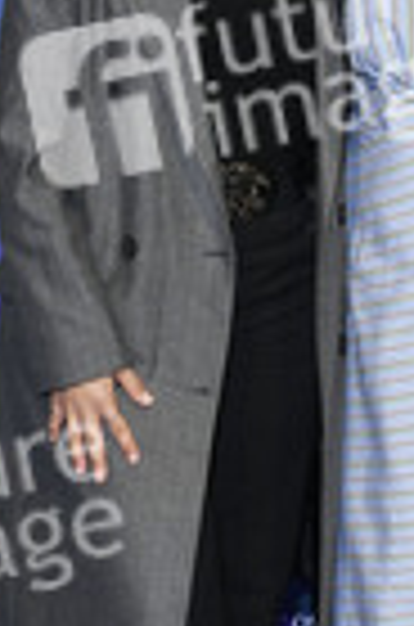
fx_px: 1699
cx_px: 382
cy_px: 306
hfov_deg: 13.8
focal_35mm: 98
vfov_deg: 20.9
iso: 1250
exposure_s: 1/250
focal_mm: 34
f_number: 5
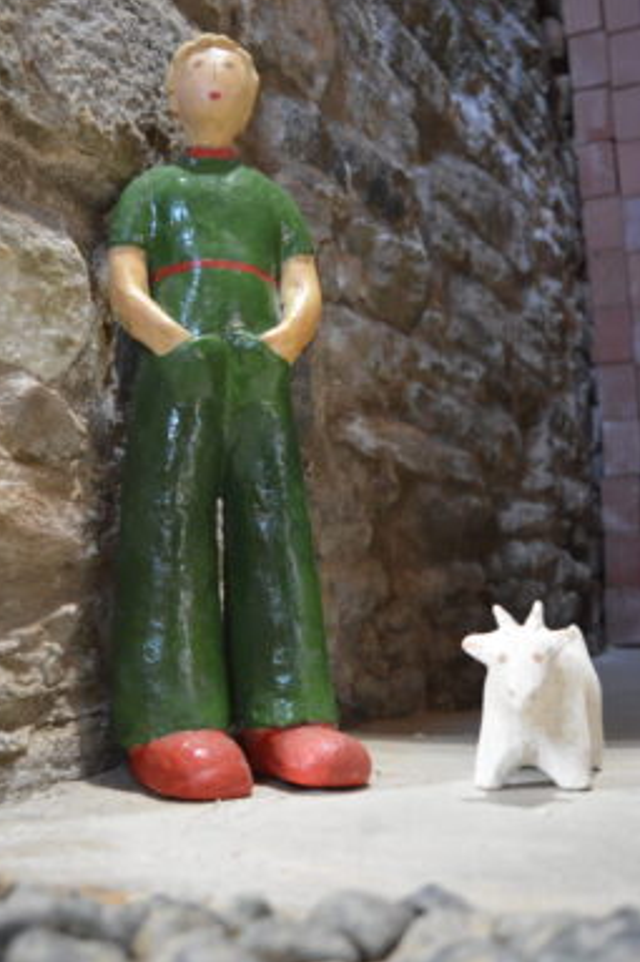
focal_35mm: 48
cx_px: 296
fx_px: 1270
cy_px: 505
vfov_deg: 41.4
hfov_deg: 28.3
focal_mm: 27
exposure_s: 1/30
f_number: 4
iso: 2200
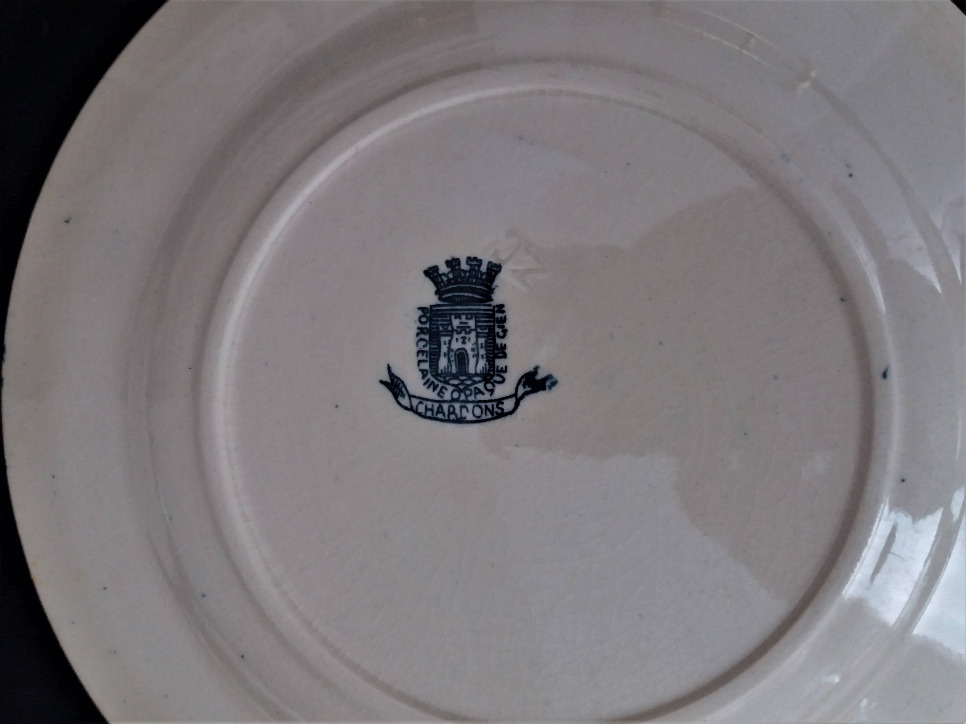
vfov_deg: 49.7
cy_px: 362
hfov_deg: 63.4
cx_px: 483
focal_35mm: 28
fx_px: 781
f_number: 1.9
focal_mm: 3.7
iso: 160
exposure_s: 1/24
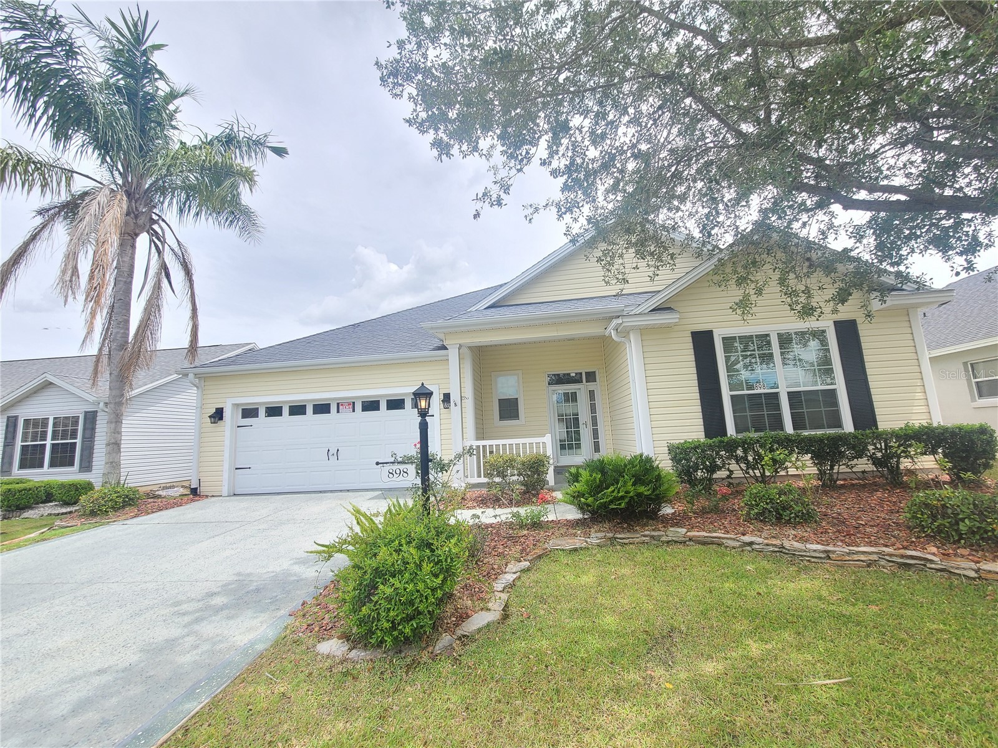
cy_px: 374
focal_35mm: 13
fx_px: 375
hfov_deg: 106.2
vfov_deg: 89.9
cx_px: 499
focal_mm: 2.2
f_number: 2.2
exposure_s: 1/661
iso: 64
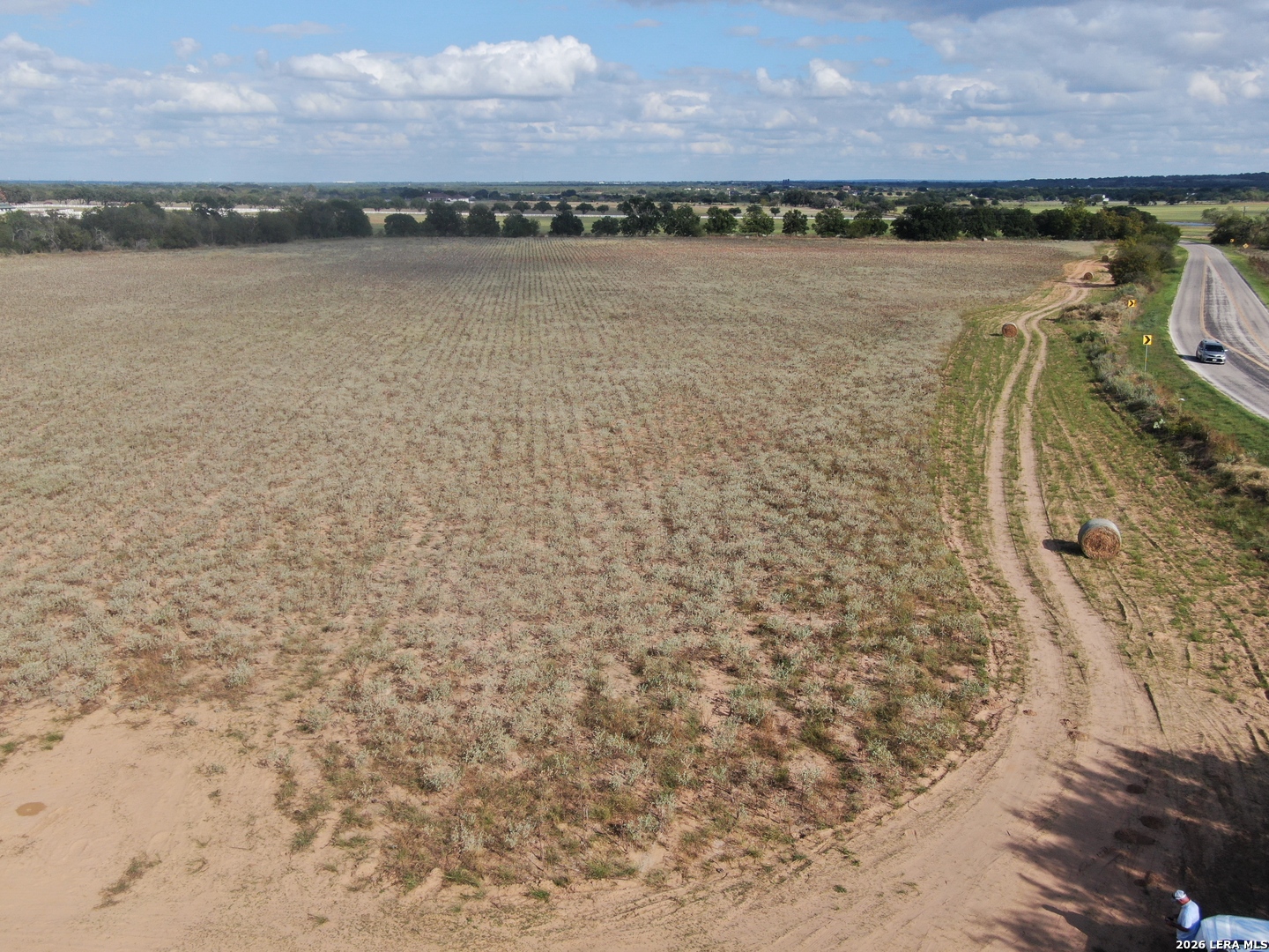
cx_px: 634
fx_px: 1210
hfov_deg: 55.4
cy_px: 476
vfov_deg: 42.9
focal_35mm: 33
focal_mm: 5.57
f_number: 3.2
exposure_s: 1/1250
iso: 100
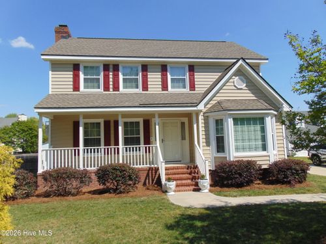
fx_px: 235
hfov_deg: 69.4
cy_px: 122
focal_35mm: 25
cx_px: 163
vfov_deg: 54.9
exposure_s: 1/320
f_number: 7.7
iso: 80
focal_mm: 4.5
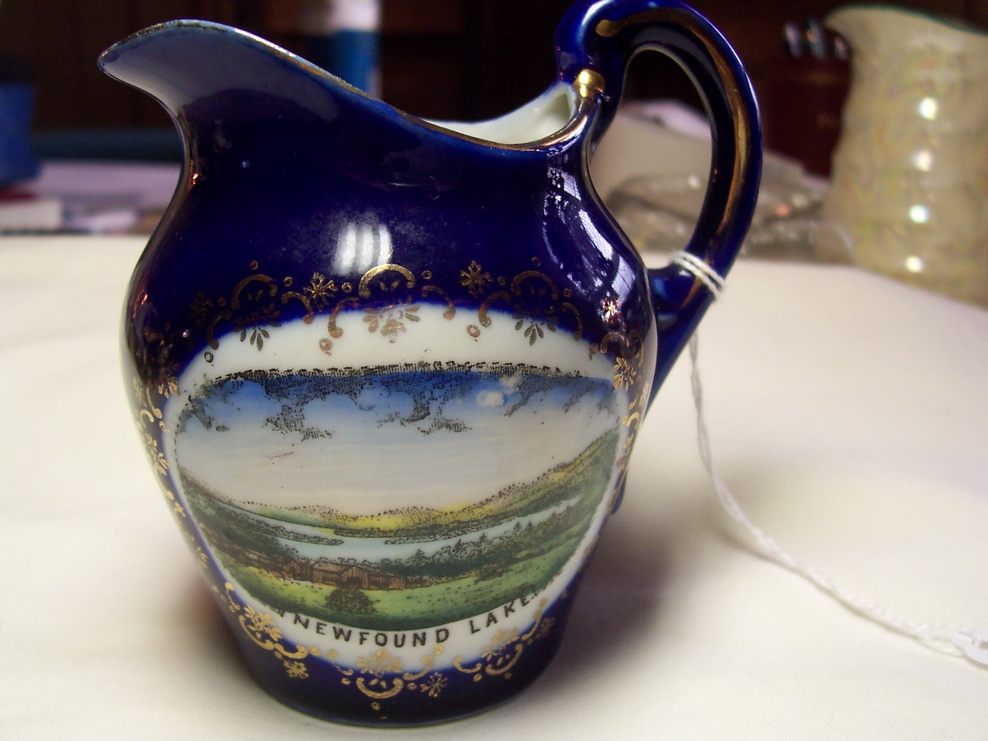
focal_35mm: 37
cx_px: 494
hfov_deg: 50.1
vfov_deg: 38.7
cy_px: 370
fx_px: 1056
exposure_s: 1/45
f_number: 2.8
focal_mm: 5.6
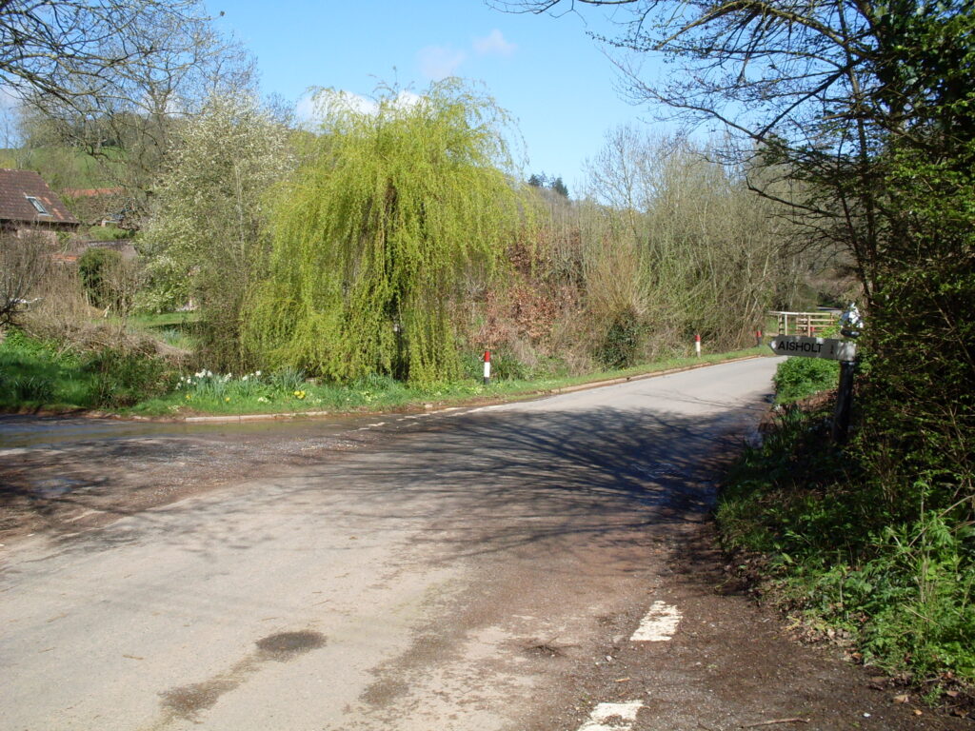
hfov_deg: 49.0
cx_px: 488
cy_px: 366
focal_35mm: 38
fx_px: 1070
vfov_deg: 37.7
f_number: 8.4
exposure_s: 1/180
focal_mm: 6.3
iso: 80
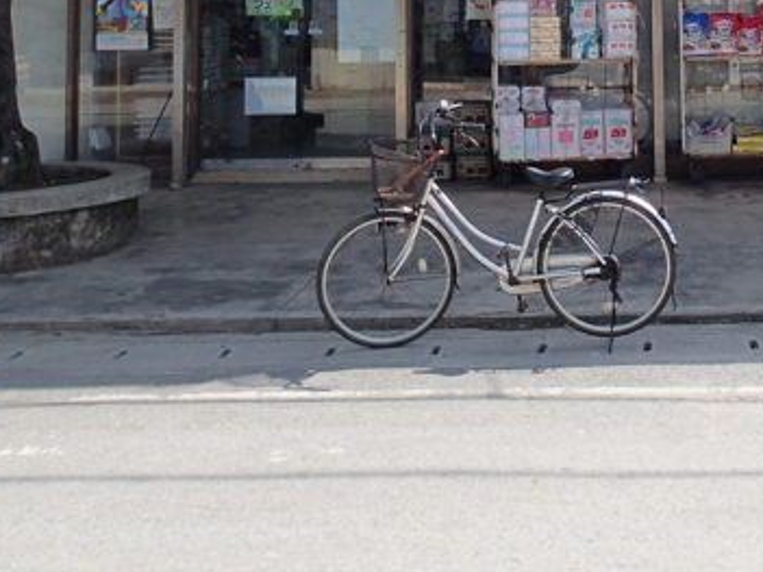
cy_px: -63
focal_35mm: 57
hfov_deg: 32.9
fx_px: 1256
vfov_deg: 23.9
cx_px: 600
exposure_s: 1/800
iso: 100
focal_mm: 4.5
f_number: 2.8
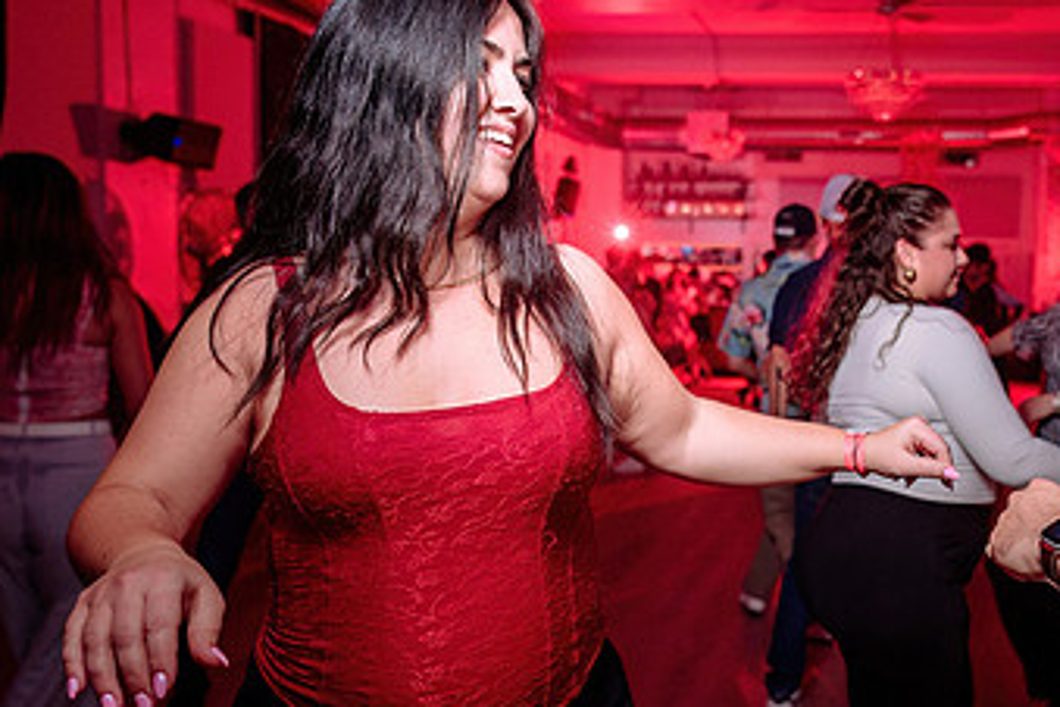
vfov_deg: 29.8
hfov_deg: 42.5
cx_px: 775
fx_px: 1325
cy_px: 410
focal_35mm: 45
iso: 500
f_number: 2.8
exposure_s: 1/80
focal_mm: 24
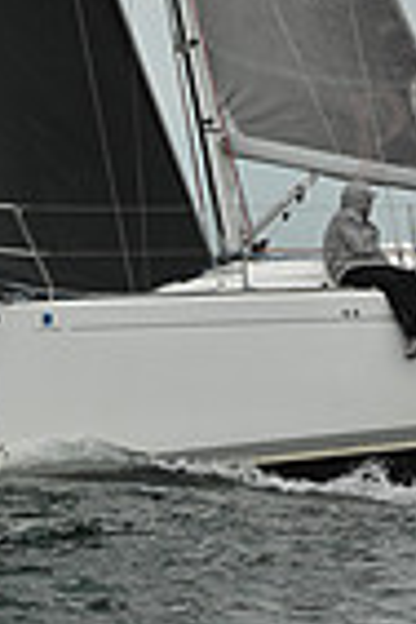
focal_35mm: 287
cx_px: 117
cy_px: -549
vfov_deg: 7.0
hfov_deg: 4.8
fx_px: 4974
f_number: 11
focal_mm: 70
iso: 320
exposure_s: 1/1250
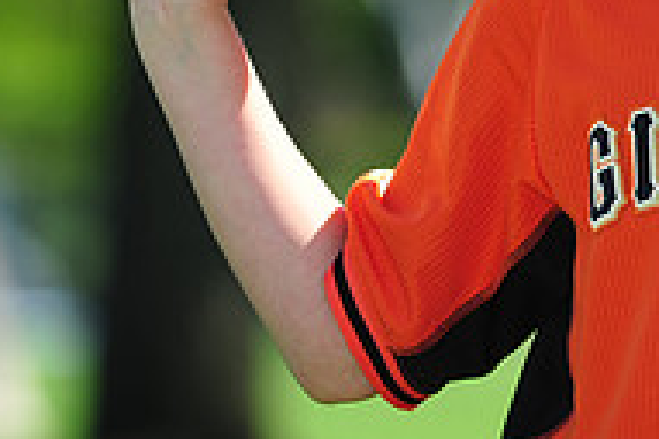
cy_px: -152
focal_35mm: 607
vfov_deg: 2.3
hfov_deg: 3.4
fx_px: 11102
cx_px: 759
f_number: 4.5
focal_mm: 200
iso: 200
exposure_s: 1/800
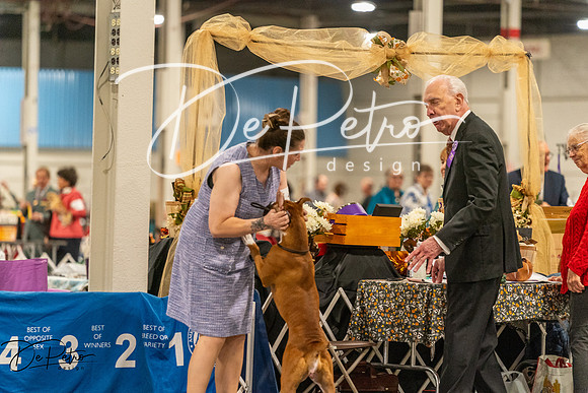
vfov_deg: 6.9
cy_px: 196
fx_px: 3267
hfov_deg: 10.3
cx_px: 294
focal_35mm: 200
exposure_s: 1/250
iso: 6400
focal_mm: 200
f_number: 3.5
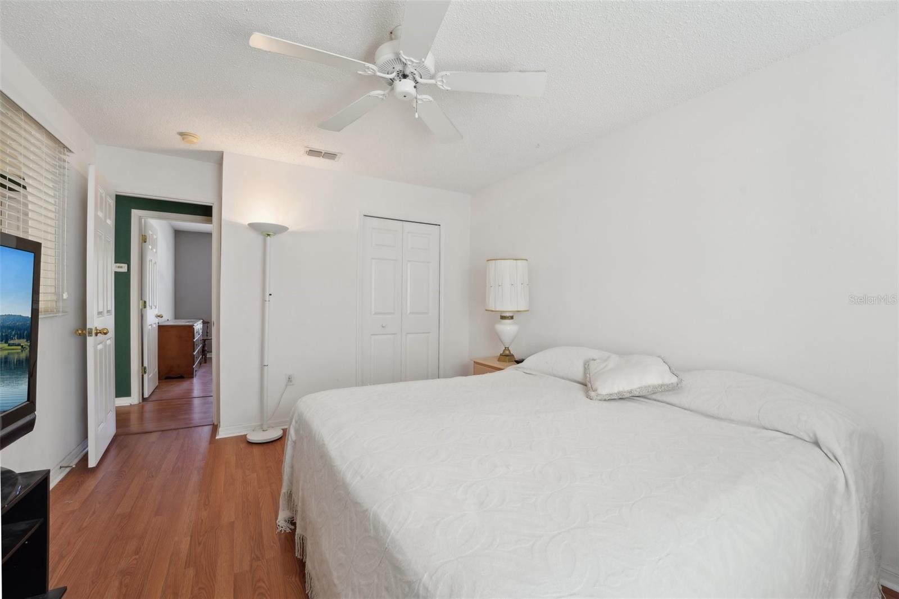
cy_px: 300
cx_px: 450
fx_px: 350
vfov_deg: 81.2
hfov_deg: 104.3
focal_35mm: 14
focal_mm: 14
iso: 200
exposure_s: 1/15
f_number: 8
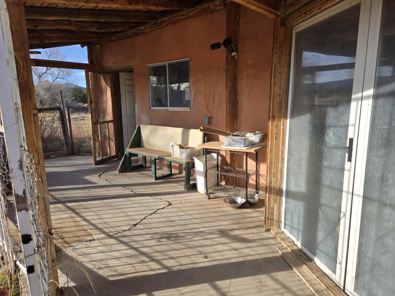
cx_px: 198
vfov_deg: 58.9
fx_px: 262
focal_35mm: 23
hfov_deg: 73.9
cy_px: 148
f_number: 1.8
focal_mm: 5.4
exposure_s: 1/976
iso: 25
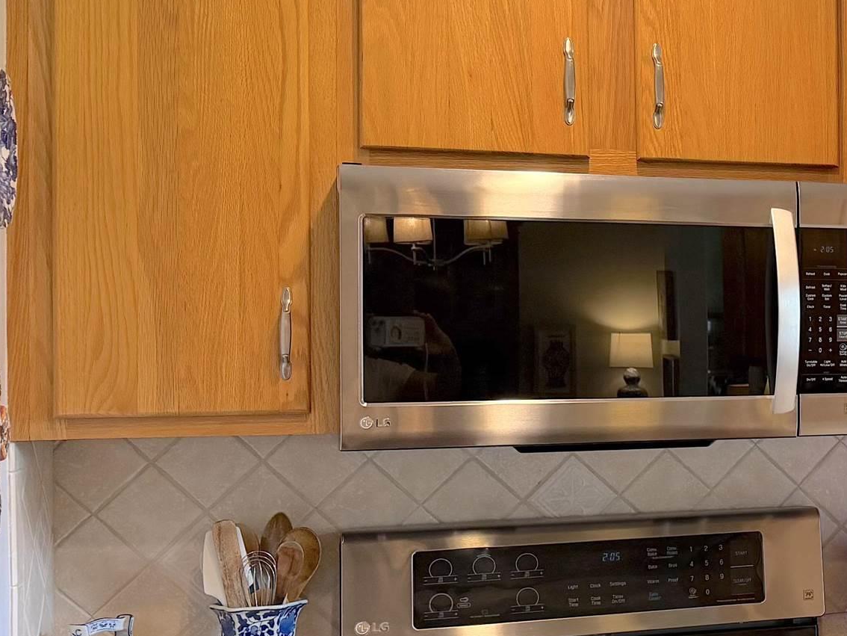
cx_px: 1035
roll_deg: +0.6
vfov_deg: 22.6
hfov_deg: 26.3
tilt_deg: -0.1
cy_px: 330
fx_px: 1591
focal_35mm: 65
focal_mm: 6.76
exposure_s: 1/120
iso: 160
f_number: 1.78
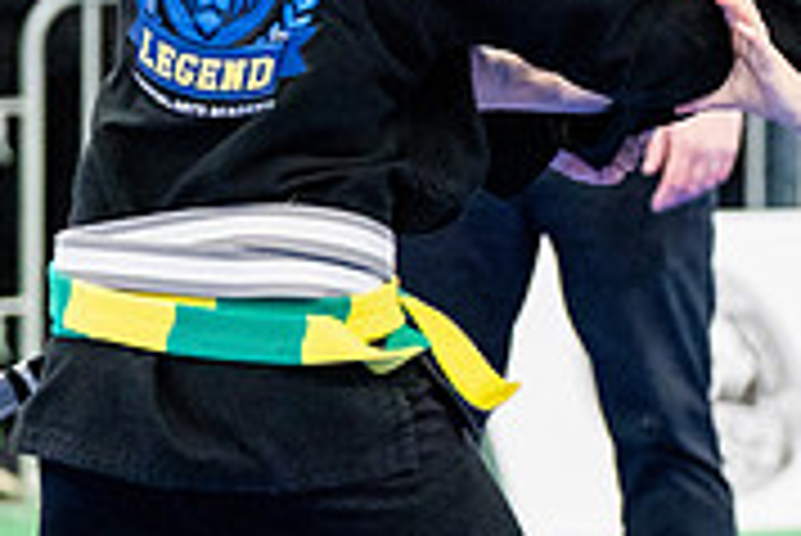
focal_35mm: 299
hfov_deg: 6.9
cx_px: 819
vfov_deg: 4.6
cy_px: 119
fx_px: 6658
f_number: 2.8
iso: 6400
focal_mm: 92
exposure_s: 1/500
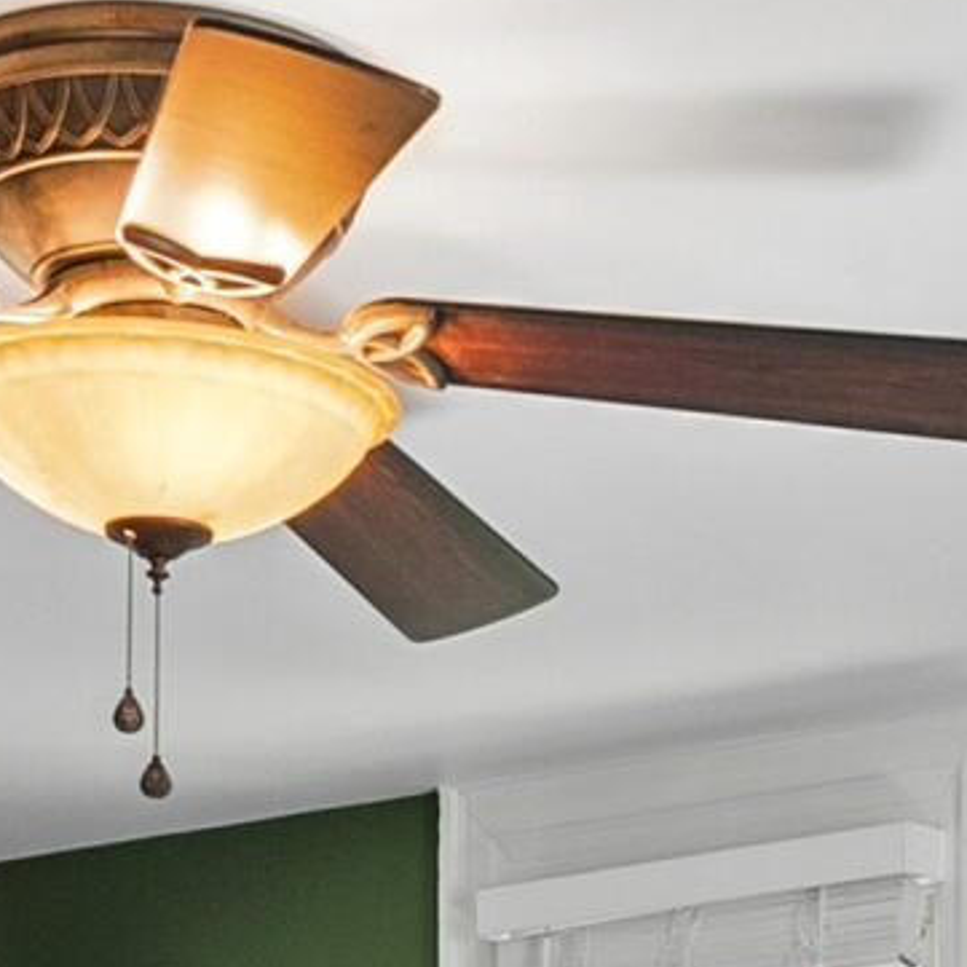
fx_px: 3571
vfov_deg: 14.1
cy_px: 1614
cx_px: 704
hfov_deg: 15.4
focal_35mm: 113
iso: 640
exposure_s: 1/25
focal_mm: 16
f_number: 7.1
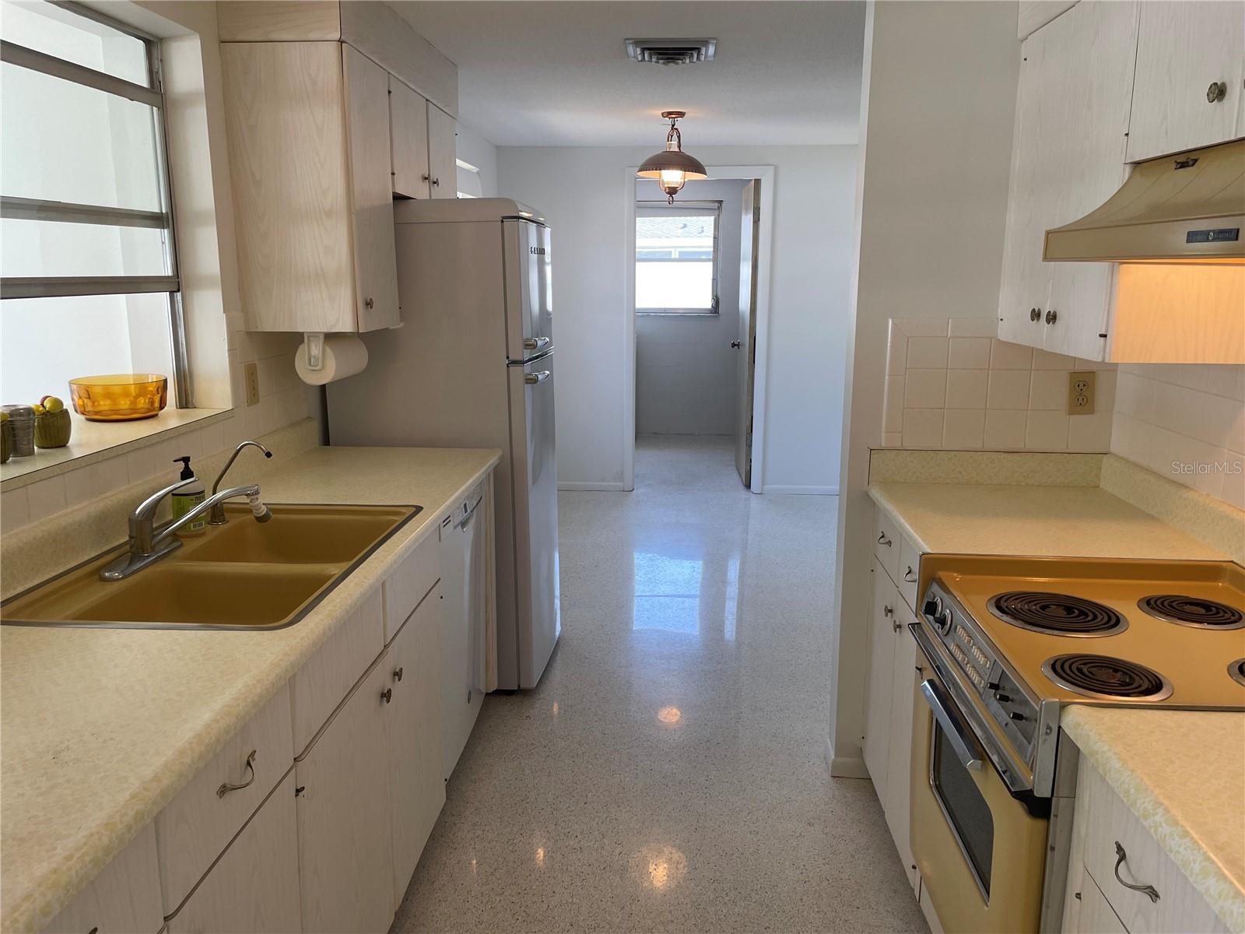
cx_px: 622
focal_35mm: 26
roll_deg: +0.0
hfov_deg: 67.3
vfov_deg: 53.1
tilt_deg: -10.4
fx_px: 935
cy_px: 467
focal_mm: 4.2
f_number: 1.6
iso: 64
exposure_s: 1/120
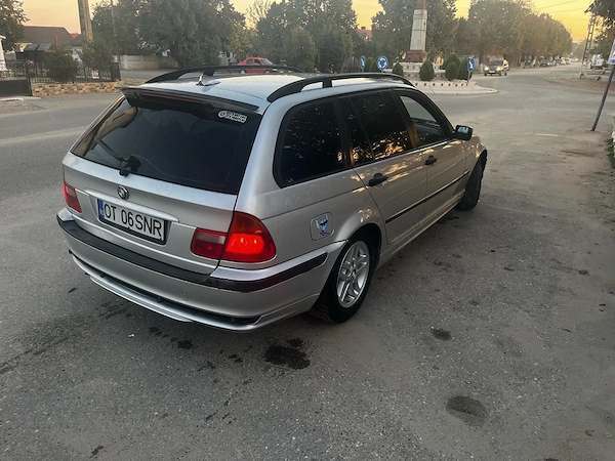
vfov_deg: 53.1
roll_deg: +1.6
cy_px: 230
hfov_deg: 67.3
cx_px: 308
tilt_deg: -19.9
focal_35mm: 26
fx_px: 462
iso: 125
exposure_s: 1/101
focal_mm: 5.1
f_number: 1.6
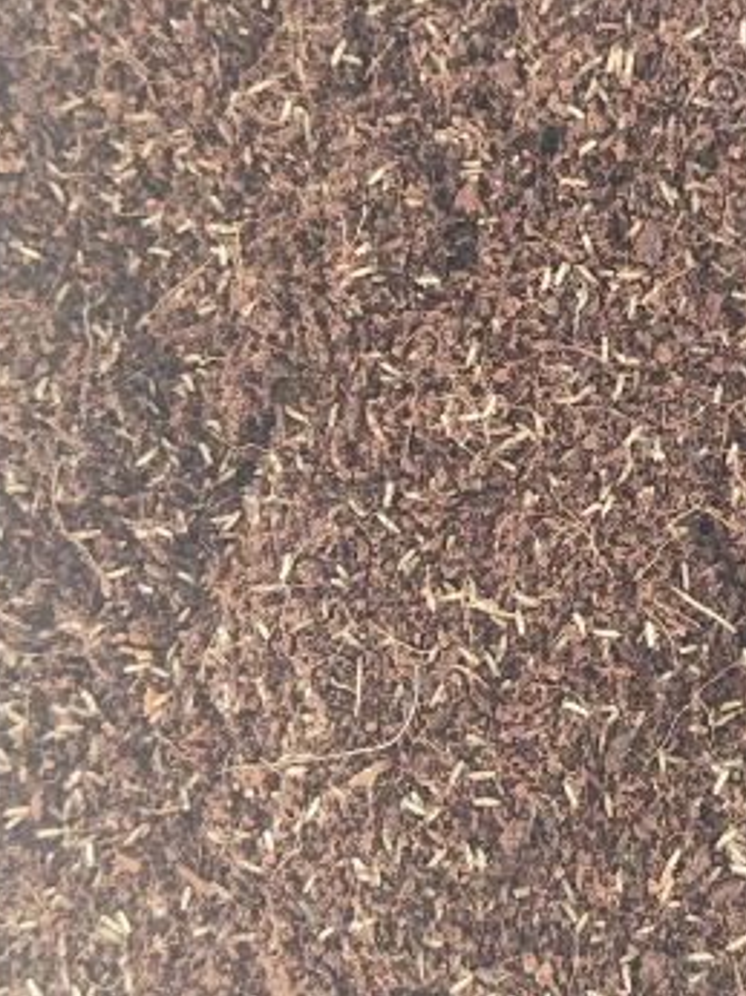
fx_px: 2129
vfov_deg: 26.3
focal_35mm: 74
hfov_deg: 19.6
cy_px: 465
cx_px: 608
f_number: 1.65
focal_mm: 5.26
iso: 997
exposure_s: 1/50
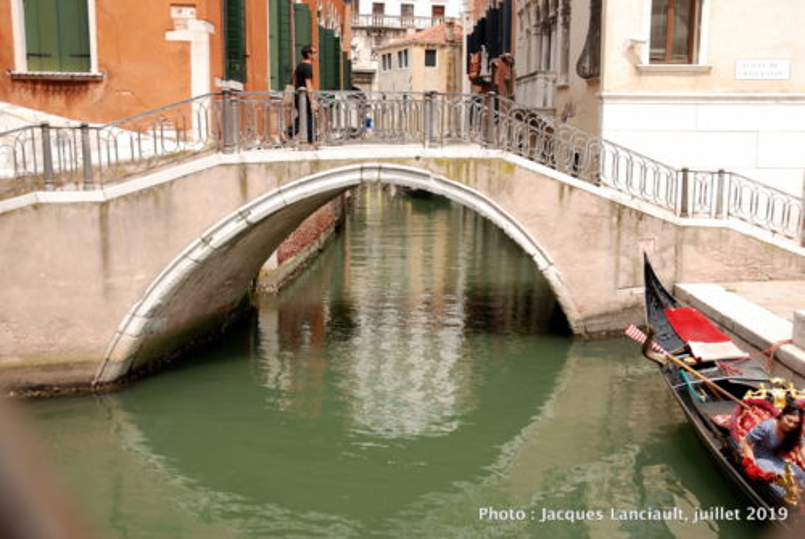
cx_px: 402
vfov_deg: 33.1
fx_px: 907
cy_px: 270
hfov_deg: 47.9
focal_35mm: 40
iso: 100
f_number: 7.1
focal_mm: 27
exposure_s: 1/200
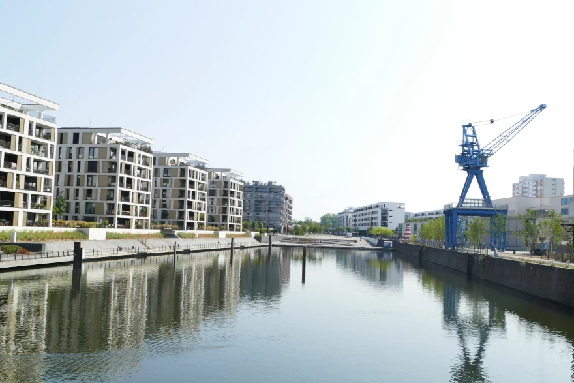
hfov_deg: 54.4
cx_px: 287
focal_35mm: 35
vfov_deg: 37.9
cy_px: 192
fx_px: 558
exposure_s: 1/250
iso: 125
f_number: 8
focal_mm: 12.9
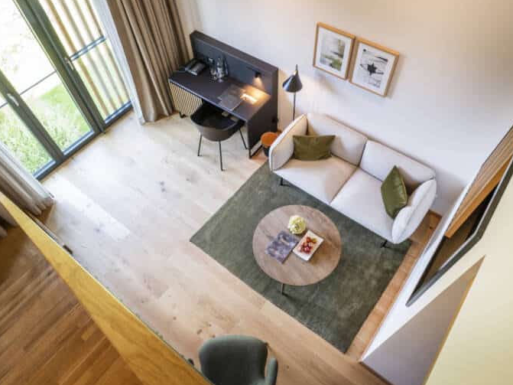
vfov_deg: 61.1
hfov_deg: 76.1
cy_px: 193
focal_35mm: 22
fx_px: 326
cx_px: 289
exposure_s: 1/13
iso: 500
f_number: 5.6
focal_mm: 13.2
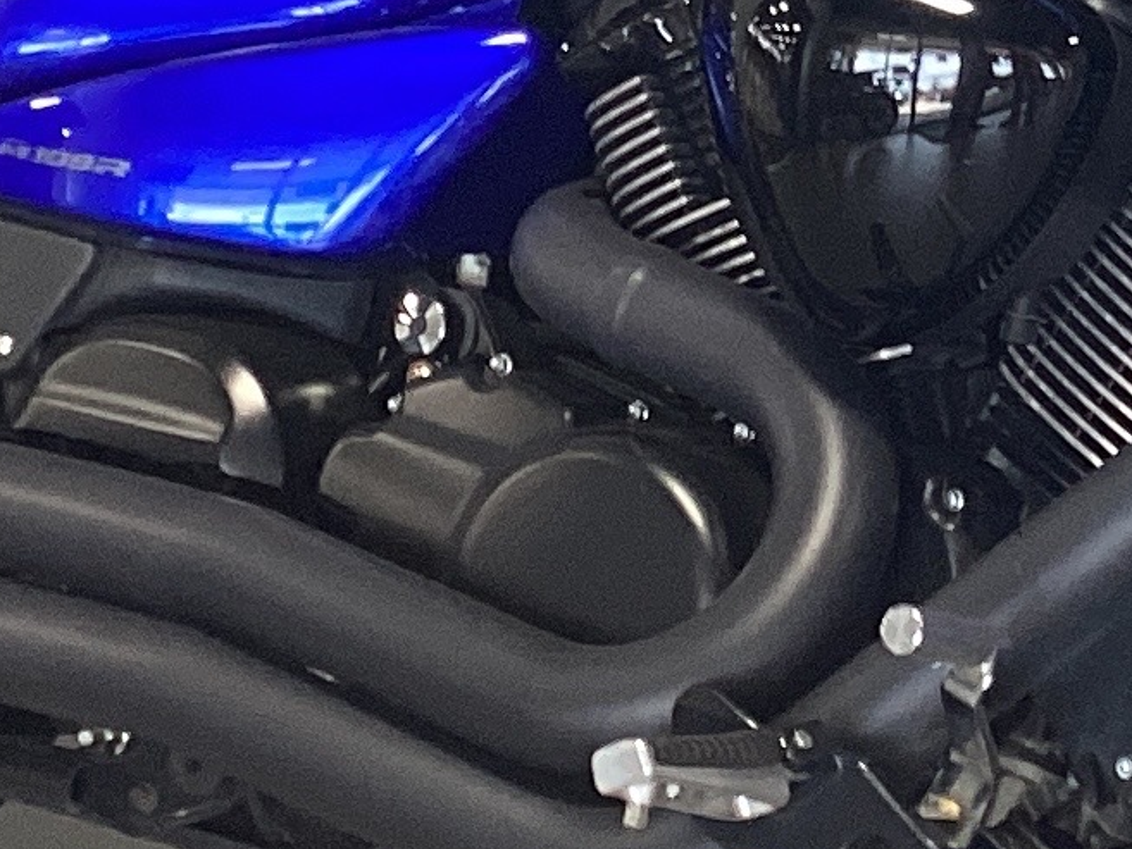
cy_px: -21
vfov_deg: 9.6
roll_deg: +0.9
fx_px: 5037
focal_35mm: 154
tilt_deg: -15.0
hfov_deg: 12.6
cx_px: 1173
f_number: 2.4
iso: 100
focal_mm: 3.3
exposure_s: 1/60
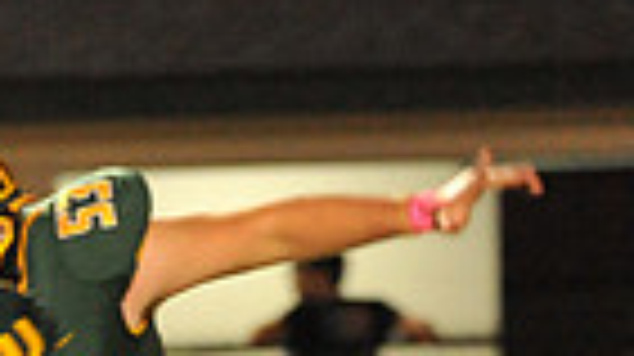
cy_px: 541
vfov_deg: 1.1
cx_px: -580
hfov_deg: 2.0
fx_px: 18072
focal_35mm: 1076
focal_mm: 250
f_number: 6.3
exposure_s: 1/200
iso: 6400
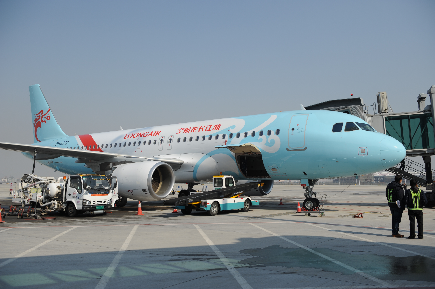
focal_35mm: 34
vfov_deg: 38.8
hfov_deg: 55.8
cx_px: 218
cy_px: 144
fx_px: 411
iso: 200
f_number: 4.5
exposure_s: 1/2000
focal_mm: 34
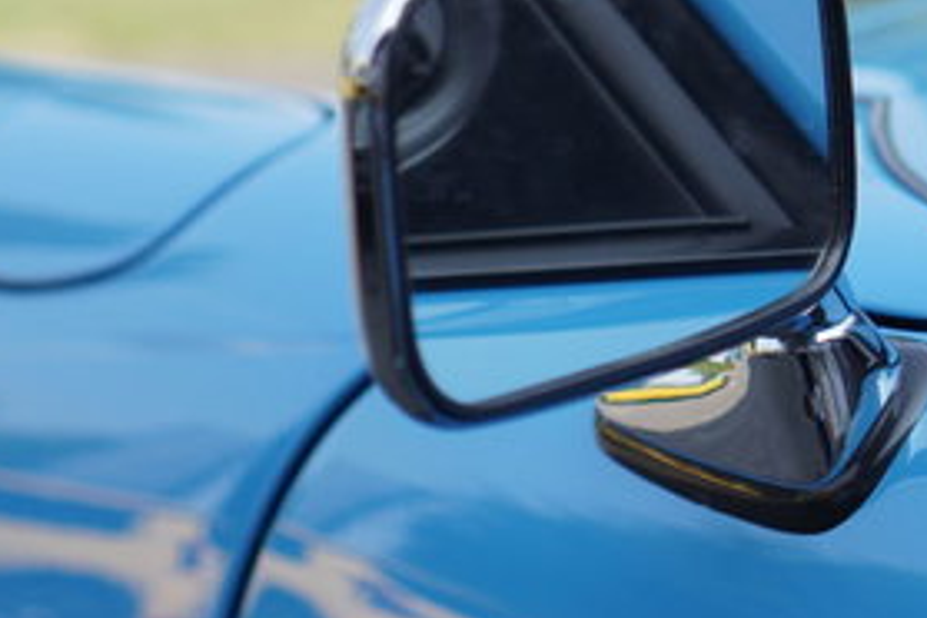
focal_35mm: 144
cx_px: 699
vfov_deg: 9.5
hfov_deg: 14.2
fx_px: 3717
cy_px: 183
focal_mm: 35
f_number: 2.5
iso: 160
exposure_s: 1/1600
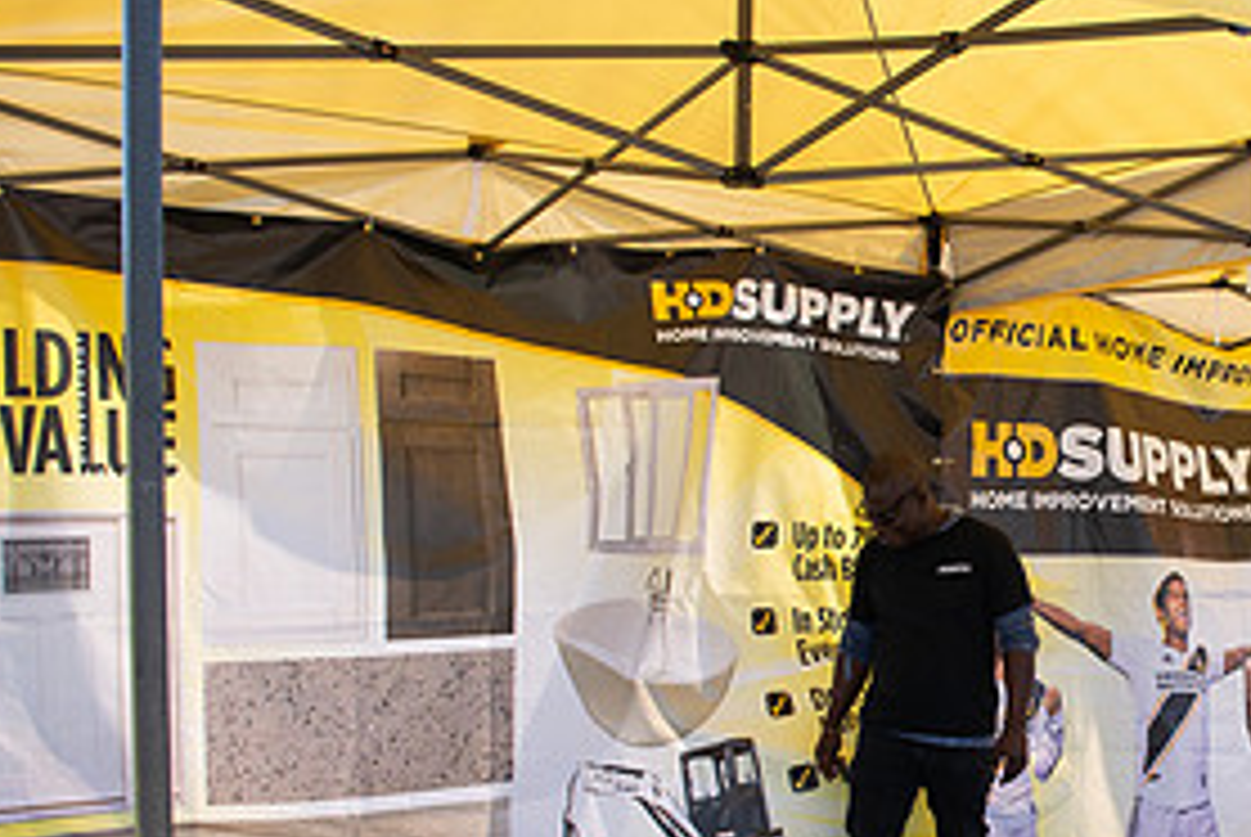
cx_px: 1089
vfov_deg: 26.9
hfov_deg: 37.4
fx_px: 1739
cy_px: 578
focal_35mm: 50
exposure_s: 1/1600
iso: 250
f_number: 4
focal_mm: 24
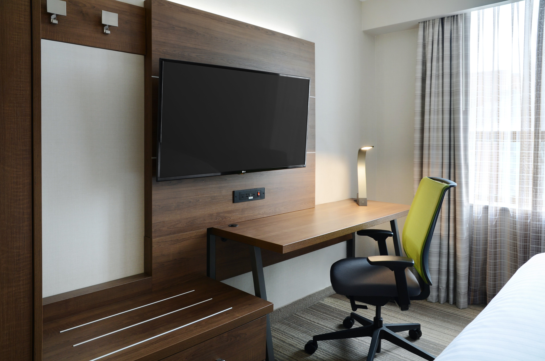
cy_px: 180
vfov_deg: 52.9
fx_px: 363
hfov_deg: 73.9
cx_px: 272
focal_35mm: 24
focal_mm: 16
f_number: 8
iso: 200
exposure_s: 1/4
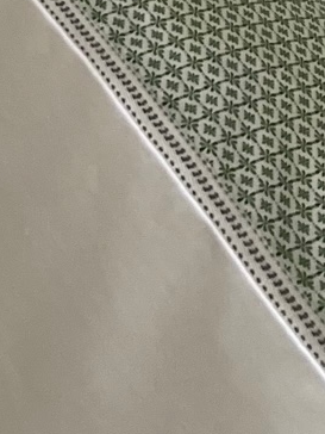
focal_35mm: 144
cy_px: -514
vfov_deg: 11.8
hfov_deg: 10.3
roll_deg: +0.7
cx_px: 65
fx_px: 1803
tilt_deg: -14.0
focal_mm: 5.1
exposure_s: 1/60
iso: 250
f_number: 1.6
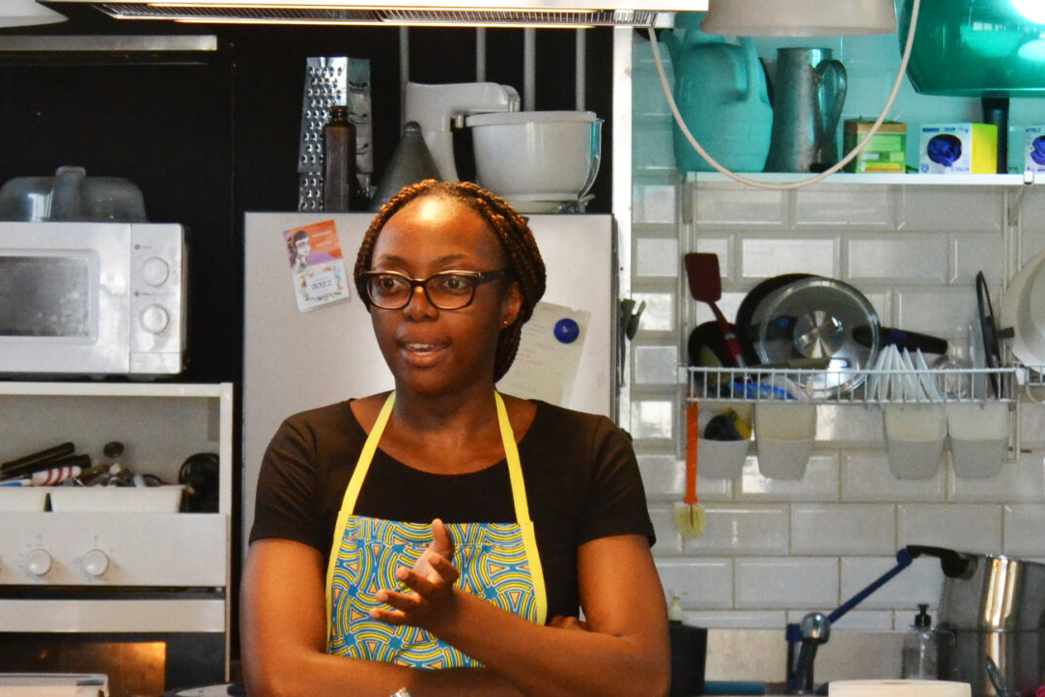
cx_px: 420
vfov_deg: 7.0
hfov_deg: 10.5
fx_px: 5667
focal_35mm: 195
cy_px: 494
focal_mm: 55
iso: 1600
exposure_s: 1/80
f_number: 5.6
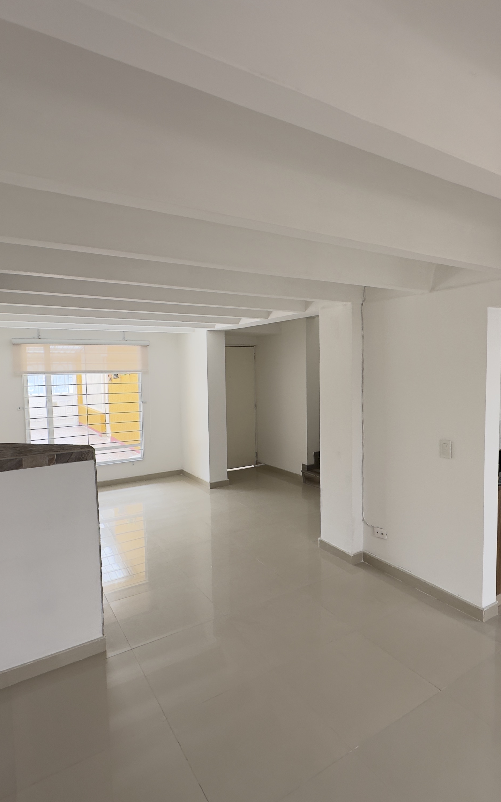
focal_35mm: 20
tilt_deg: -2.7
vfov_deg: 85.1
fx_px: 437
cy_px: 398
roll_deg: +0.6
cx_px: 277
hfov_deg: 59.5
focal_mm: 2.22
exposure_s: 1/99
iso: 64
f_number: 2.2
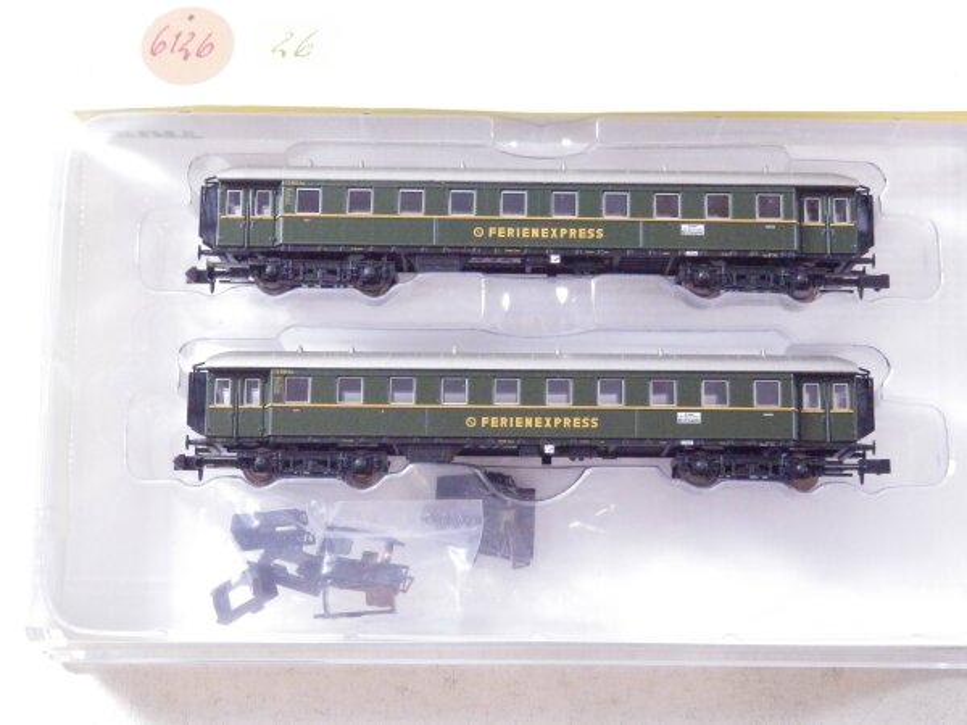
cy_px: 362
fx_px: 1844
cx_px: 484
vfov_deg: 22.3
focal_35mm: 66
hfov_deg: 29.4
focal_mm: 11.9
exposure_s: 1/160
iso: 2000
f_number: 4.4
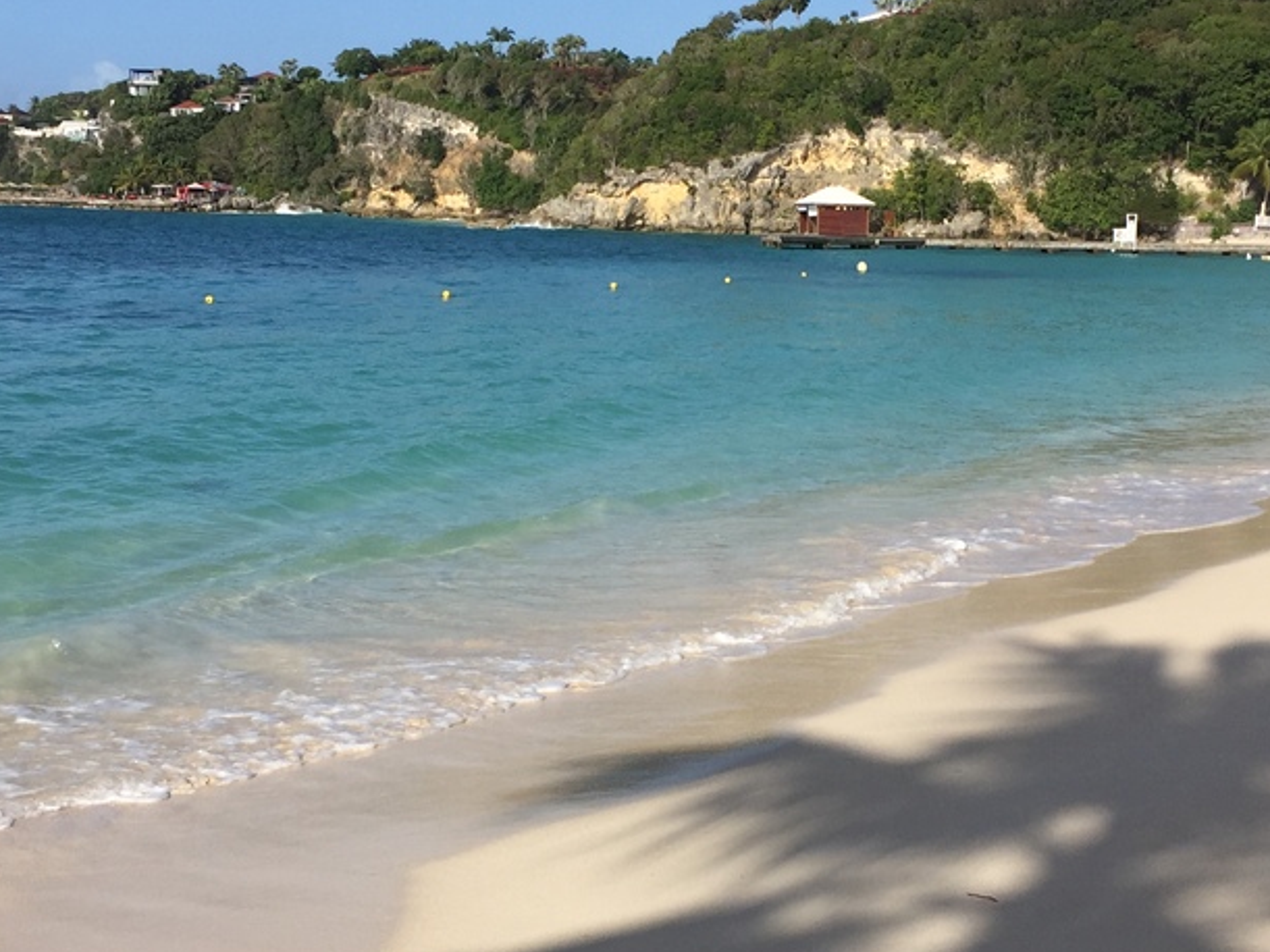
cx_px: 696
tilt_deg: -8.2
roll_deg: -2.7
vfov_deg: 25.6
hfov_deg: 33.8
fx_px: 2091
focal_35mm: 57
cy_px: 486
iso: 32
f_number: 2.2
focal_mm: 4.15
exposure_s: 1/2825
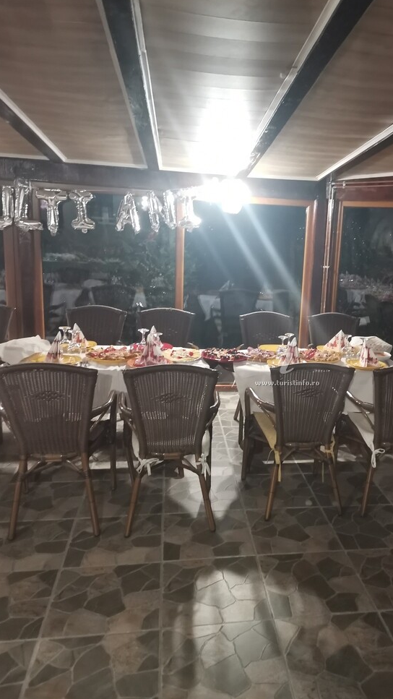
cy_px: 349
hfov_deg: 38.3
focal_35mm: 30
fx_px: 556
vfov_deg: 64.3
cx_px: 274
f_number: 1.8
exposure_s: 1/33.3
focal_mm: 4.75
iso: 800
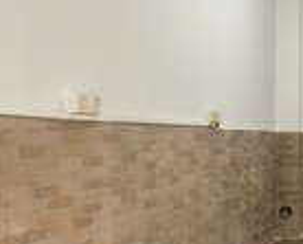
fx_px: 494
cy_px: 138
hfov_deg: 25.9
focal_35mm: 55
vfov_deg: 27.7
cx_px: 446
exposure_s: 1/100
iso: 400
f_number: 2.2
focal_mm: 1.95
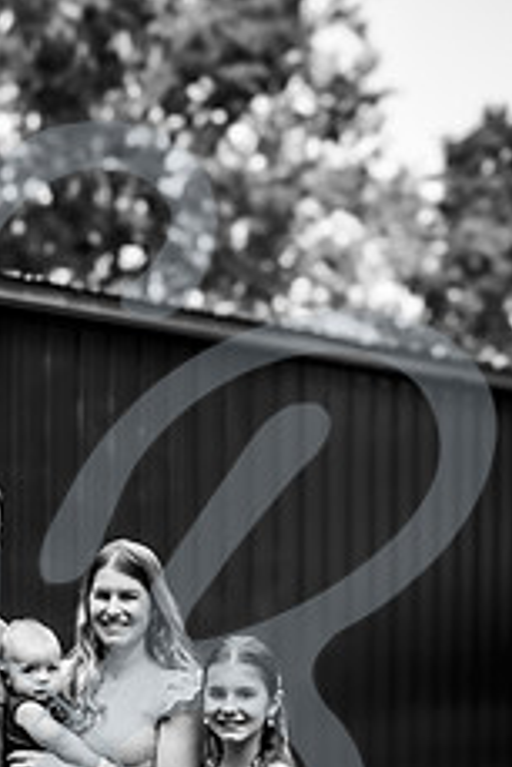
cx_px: 17
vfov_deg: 34.3
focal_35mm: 55
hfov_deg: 23.7
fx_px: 1171
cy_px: 687
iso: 100
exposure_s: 1/200
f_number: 5.6
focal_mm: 28
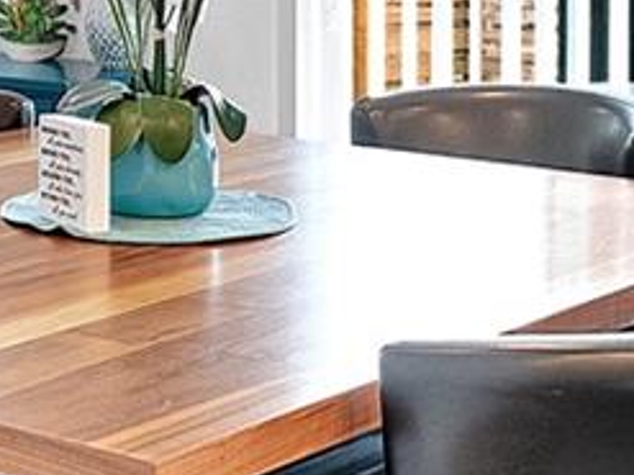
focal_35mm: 112
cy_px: -118
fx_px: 2050
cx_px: -23
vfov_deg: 12.8
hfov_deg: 17.1
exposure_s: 1/8
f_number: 8
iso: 250
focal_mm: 18
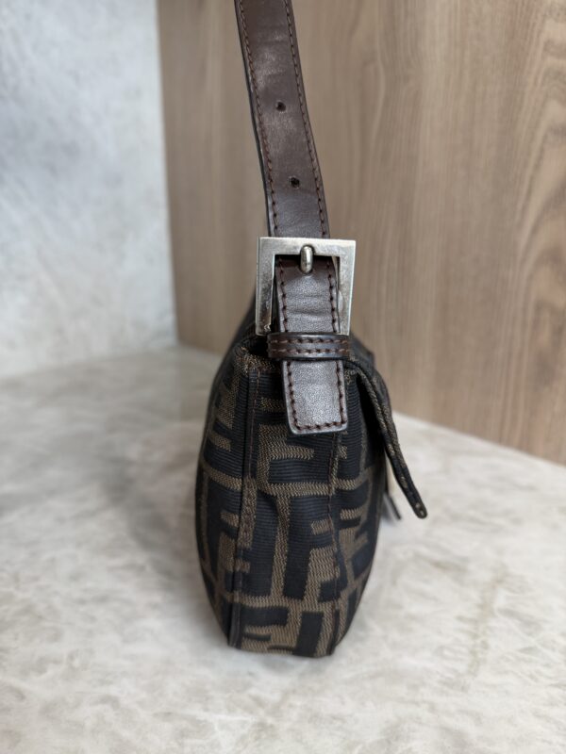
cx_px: 283
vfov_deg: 71.6
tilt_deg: -17.6
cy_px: 377
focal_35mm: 24
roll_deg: -1.3
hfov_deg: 56.8
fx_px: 523
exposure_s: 1/120
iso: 125
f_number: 1.78
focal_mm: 6.76
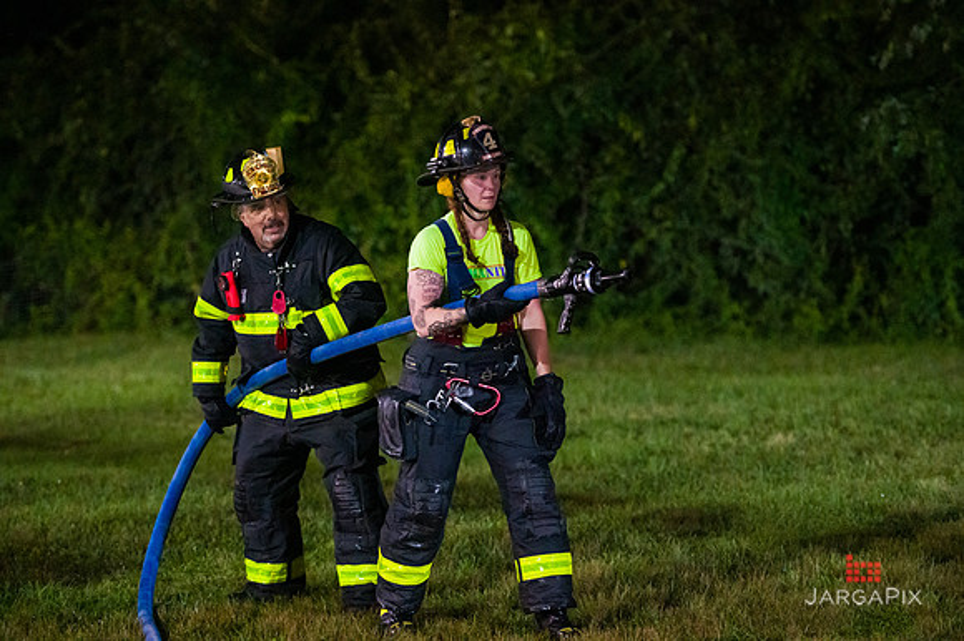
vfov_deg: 11.2
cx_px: 482
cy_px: 320
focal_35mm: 122
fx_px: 3265
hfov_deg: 16.8
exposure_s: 1/200
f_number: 3.2
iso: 12800
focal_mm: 122
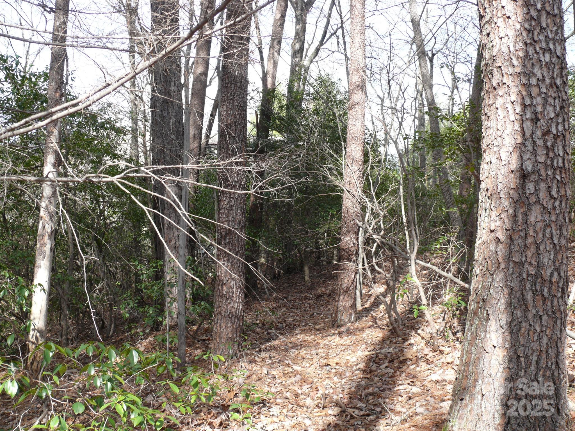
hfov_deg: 52.6
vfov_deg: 40.7
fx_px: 581
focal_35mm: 35
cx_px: 288
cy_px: 216
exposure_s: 1/125
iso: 100
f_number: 4
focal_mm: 7.4
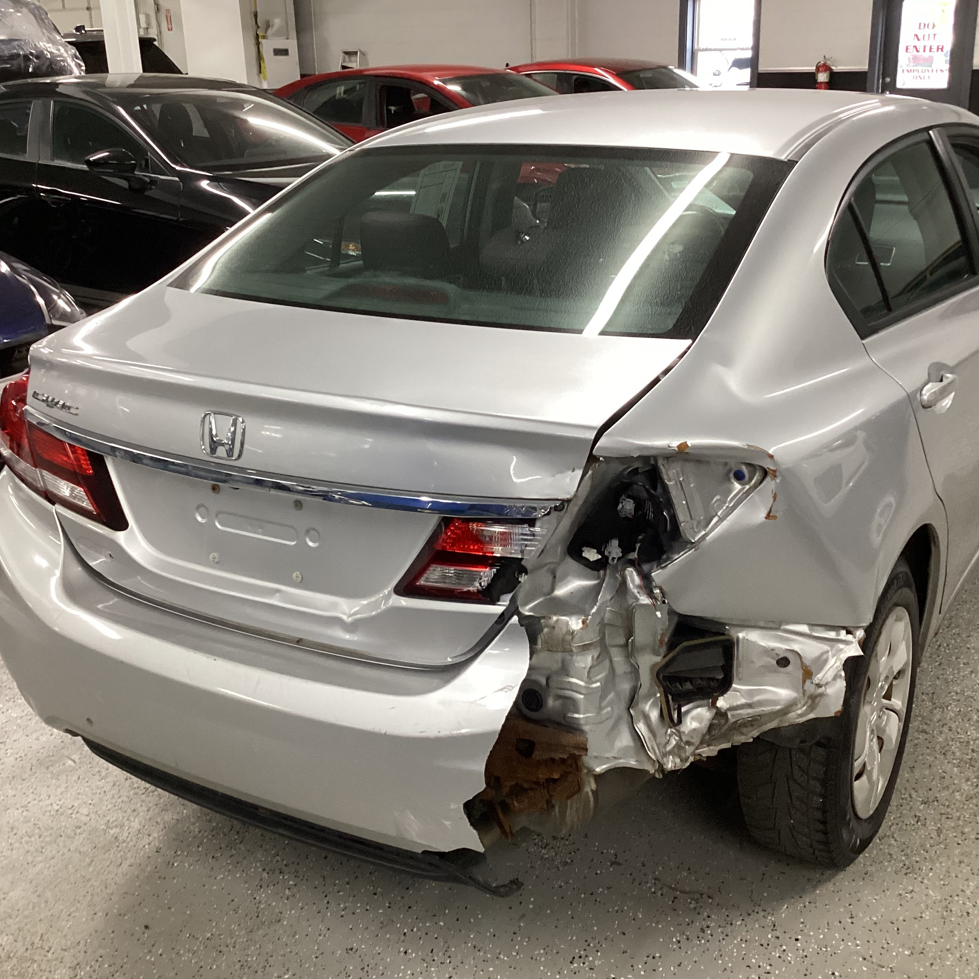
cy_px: 491
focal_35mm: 37
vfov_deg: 44.9
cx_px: 520
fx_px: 1184
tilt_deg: -23.1
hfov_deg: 44.9
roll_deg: +0.7
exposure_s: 1/60
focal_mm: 3.3
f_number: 2.4
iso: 250
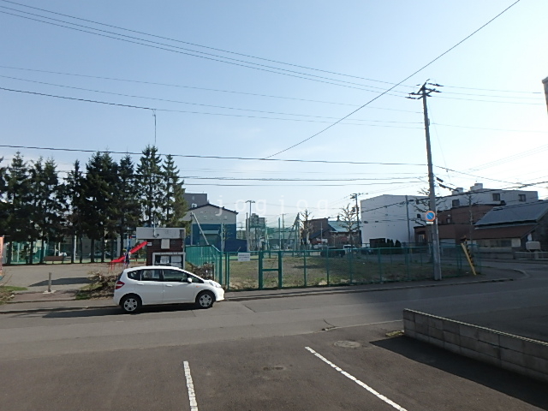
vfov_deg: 63.4
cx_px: 274
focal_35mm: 21
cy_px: 206
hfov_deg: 79.0
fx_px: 332
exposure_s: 1/1250
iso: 125
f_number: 3.5
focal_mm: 3.7
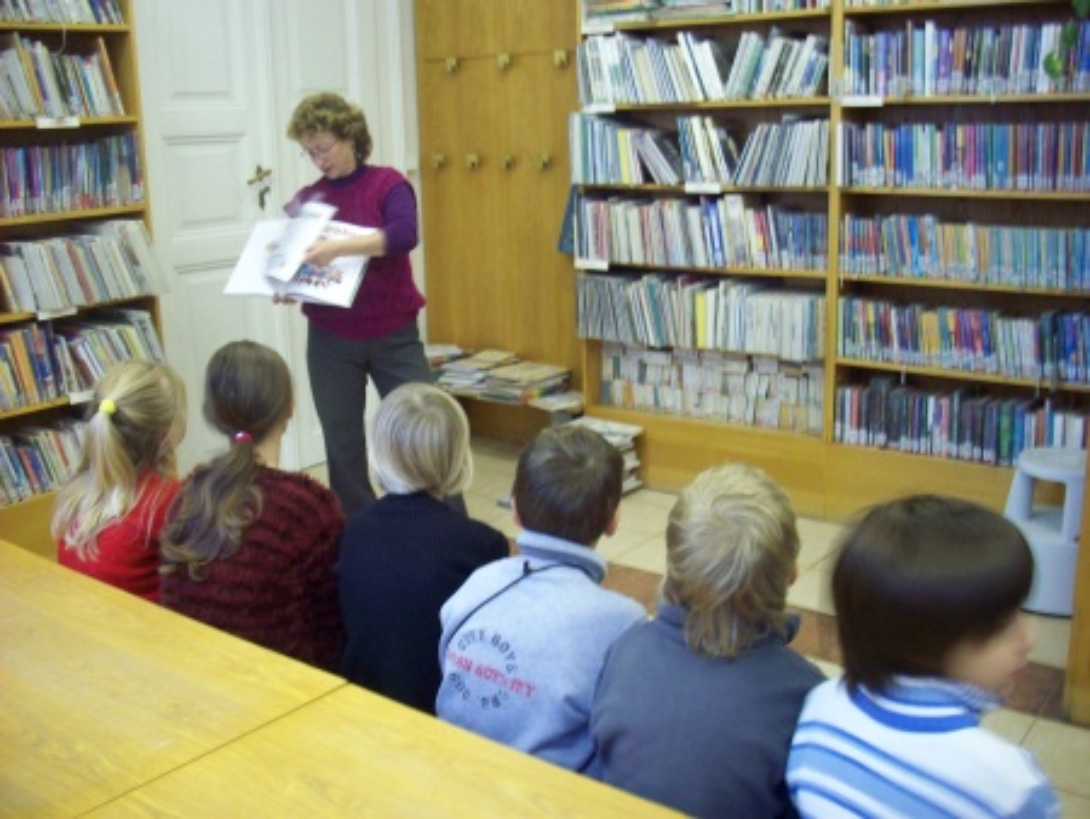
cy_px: 410
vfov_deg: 38.7
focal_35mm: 37
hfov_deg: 50.1
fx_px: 1166
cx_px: 545
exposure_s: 1/8.62
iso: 160
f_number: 2.8
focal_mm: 6.2
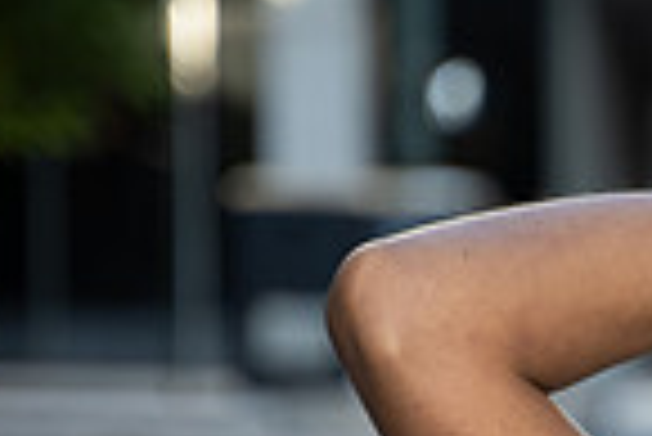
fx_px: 4931
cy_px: 712
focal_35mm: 272
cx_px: 1093
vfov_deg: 5.0
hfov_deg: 7.4
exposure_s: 1/500
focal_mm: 68
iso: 400
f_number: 2.8
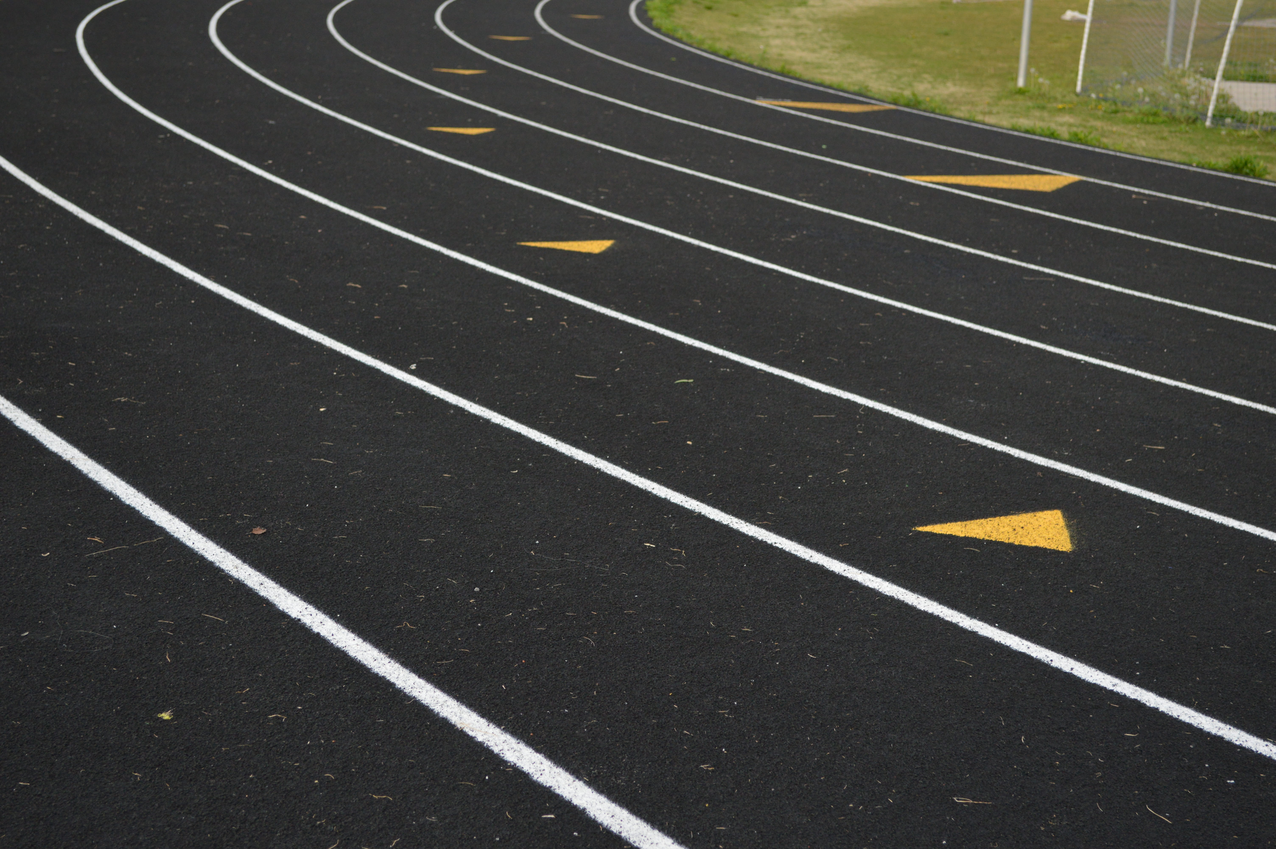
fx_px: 2231
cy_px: 424
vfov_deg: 21.5
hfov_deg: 31.9
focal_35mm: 63
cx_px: 638
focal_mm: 42
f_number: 5.3
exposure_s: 1/500
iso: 560
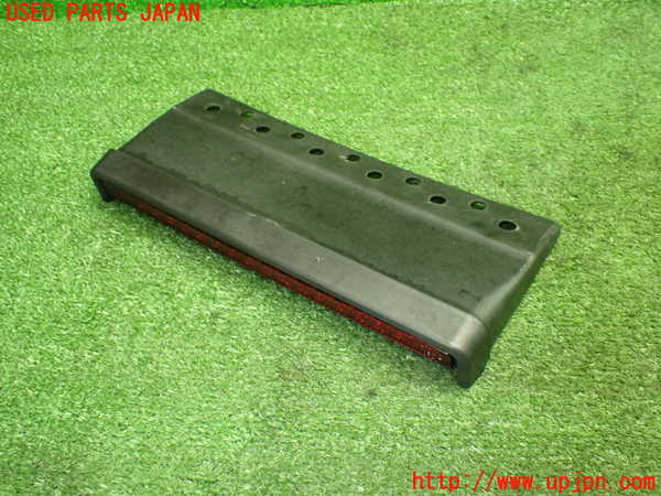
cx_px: 330
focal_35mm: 32
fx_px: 611
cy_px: 248
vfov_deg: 44.2
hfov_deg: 56.8
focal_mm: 5.79
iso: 800
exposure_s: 1/50
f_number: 2.4
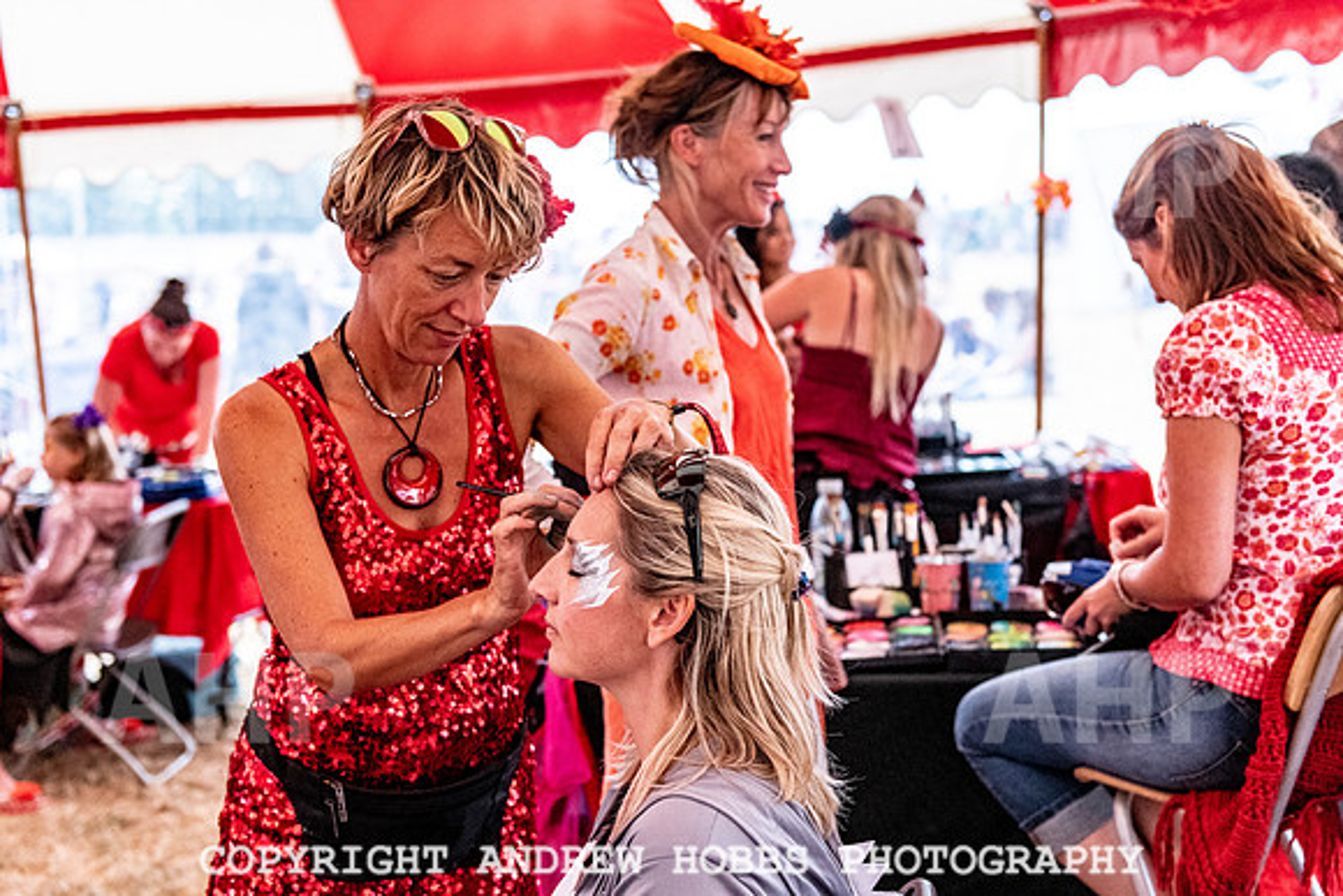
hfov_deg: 41.1
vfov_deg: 28.1
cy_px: 448
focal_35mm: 48
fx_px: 1791
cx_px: 672
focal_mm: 48
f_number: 4
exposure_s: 1/4000
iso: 2200
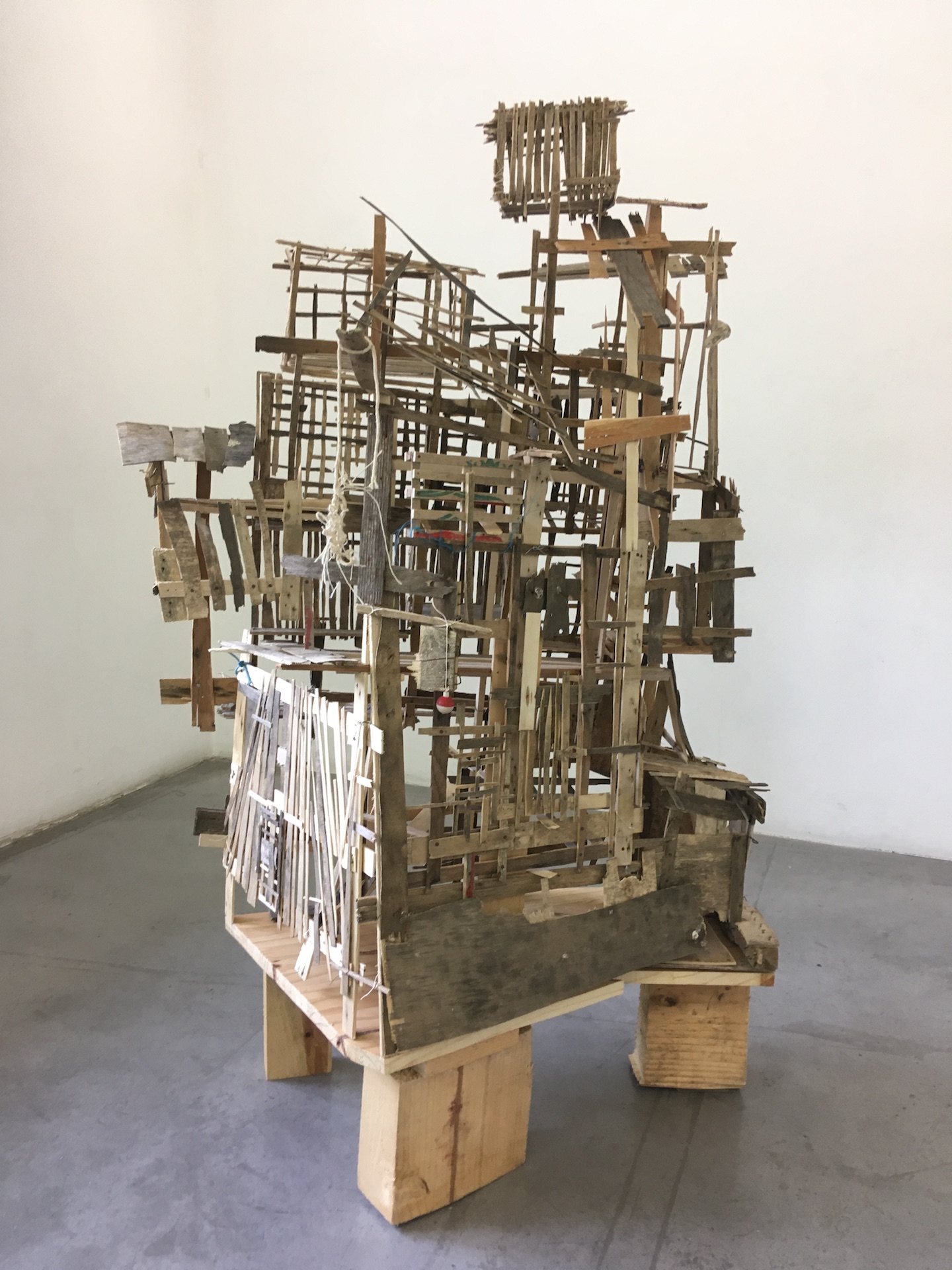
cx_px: 476
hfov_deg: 48.2
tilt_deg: -10.2
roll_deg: -0.5
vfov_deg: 61.7
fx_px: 1063
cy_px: 635
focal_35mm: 29
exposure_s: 1/33
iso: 125
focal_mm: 4.15
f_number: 2.2
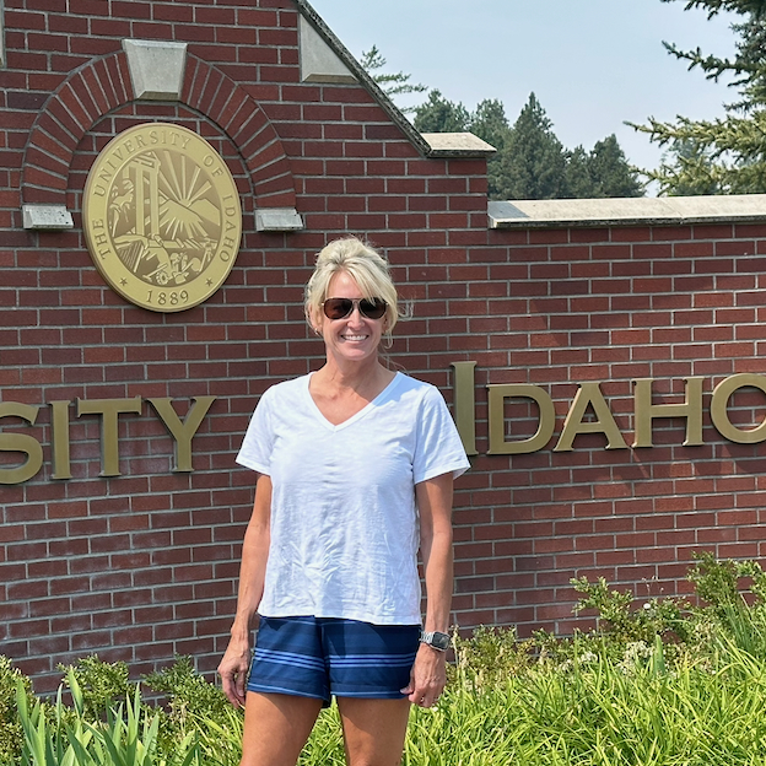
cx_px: 187
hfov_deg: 19.8
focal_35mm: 87
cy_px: 496
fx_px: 2178
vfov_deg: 19.9
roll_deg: +1.8
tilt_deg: -4.0
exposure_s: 1/1783
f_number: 1.78
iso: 64
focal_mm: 6.86
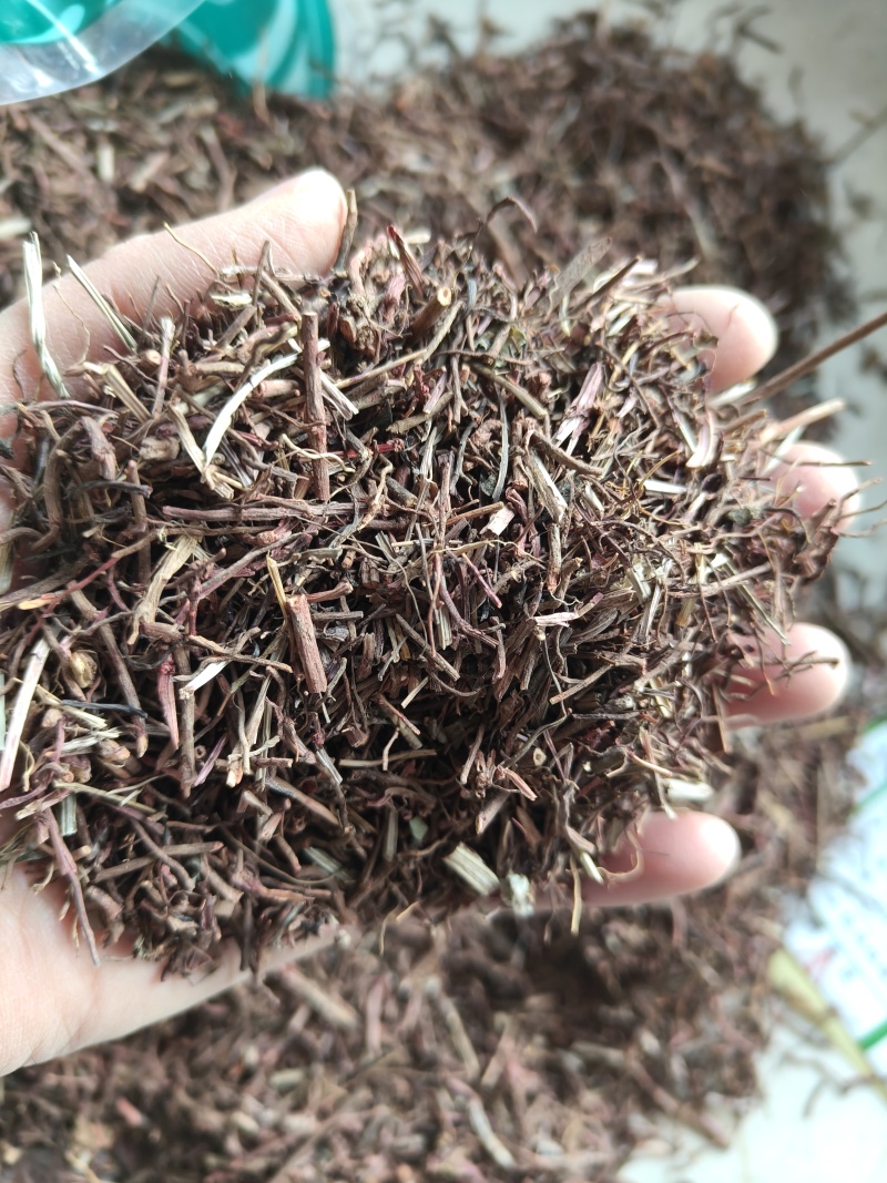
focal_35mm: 24
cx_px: 444
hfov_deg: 56.8
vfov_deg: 71.6
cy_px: 592
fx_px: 820
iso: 200
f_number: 1.8
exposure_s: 1/91.4
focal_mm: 5.59
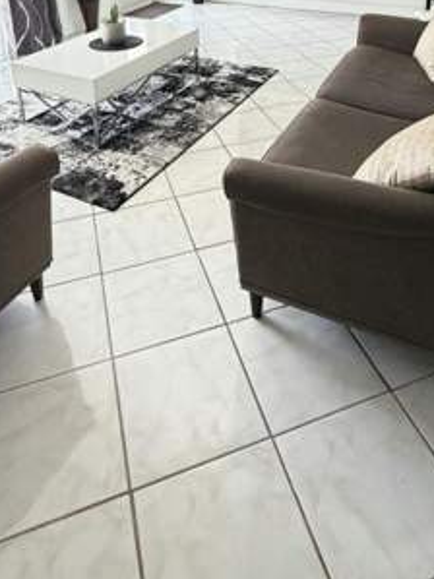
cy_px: 39
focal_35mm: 30
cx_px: 227
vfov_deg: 51.5
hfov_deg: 46.8
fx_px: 502
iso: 500
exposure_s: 1/60
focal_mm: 2.22
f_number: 2.2
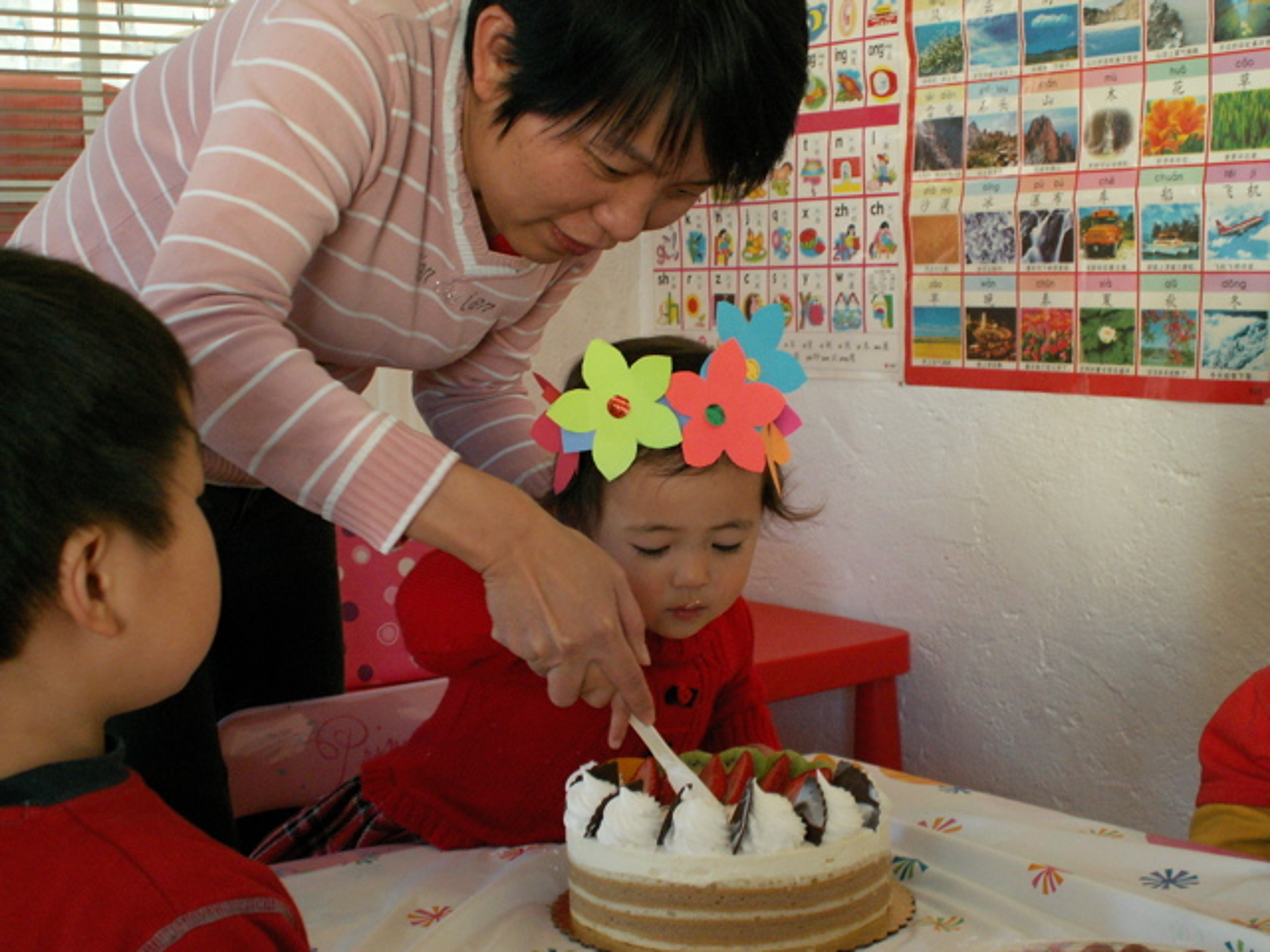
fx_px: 1944
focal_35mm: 53
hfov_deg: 36.2
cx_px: 635
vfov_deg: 27.5
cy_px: 476
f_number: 3.2
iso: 160
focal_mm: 8.78
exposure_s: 1/25
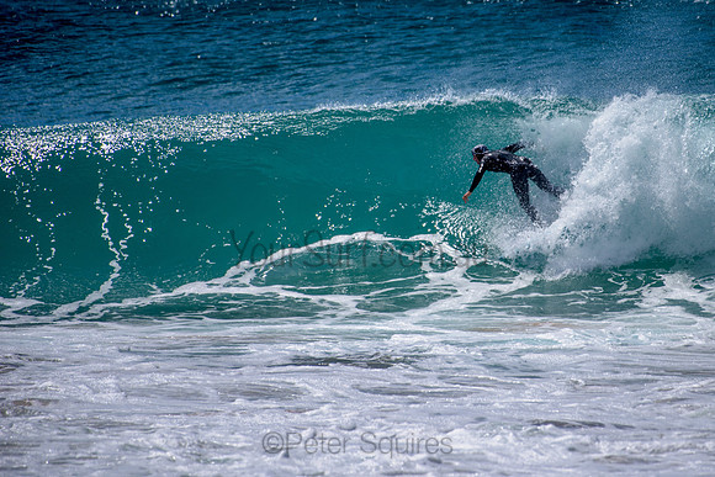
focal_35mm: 613
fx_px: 12173
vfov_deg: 2.2
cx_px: 438
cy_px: 185
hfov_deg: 3.4
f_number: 5.6
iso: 64
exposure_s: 1/2000
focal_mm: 500
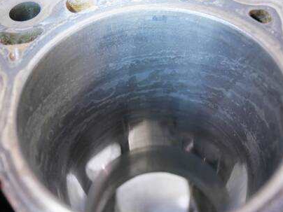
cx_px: 134
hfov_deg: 49.0
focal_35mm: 38
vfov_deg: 37.7
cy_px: 106
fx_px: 311
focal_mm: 16
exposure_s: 1/60
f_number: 4
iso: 640
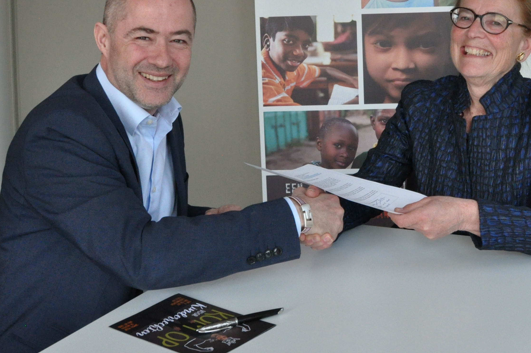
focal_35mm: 52
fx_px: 766
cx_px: 365
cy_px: 40
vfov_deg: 25.2
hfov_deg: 37.7
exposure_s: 1/400
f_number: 10
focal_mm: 18
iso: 1600
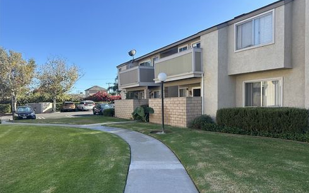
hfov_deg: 70.4
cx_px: 157
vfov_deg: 47.5
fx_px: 219
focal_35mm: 26
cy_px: 111
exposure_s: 1/1880
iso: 80
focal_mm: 6.86
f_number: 1.78
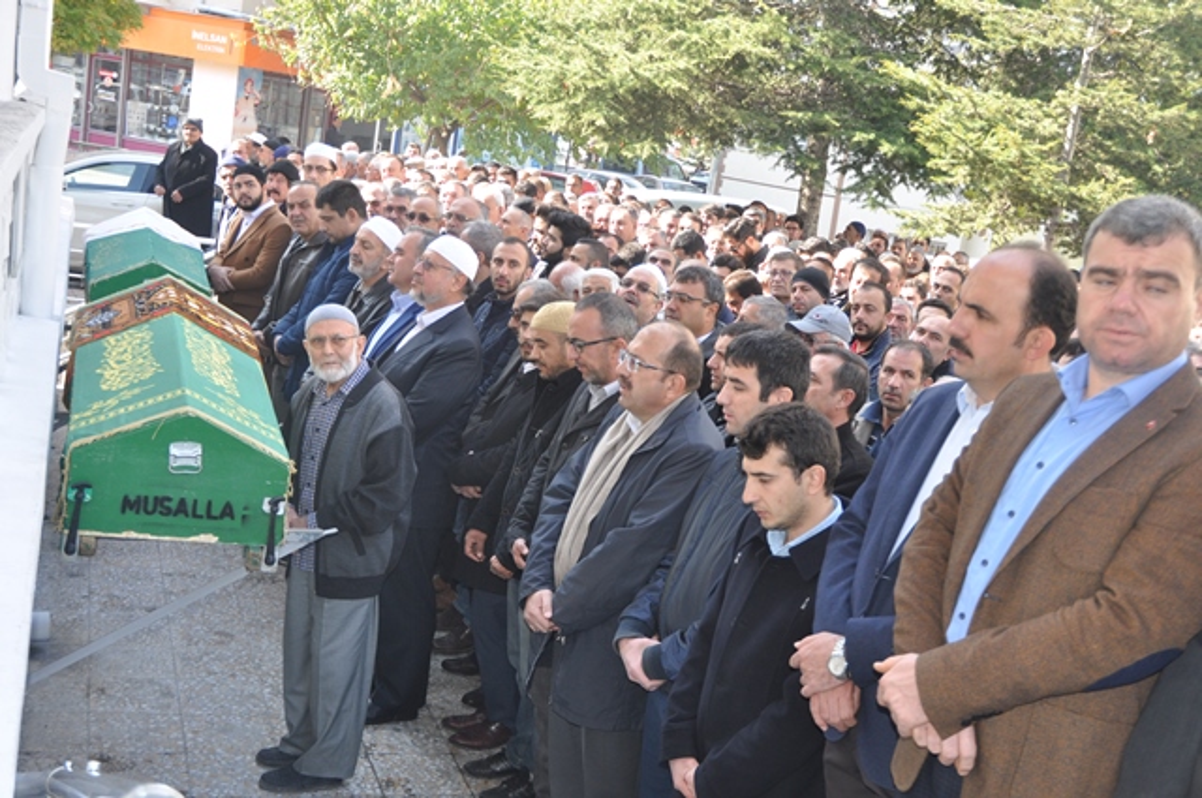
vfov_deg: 30.8
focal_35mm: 44
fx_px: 1451
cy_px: 399
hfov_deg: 45.0
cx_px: 601
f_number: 3.8
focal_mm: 29
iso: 400
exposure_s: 1/200
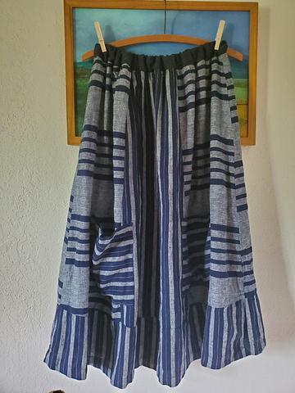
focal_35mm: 26
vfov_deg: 67.3
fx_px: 295
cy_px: 196
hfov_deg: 53.1
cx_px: 148
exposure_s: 1/40
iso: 800
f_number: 1.5
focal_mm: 4.3
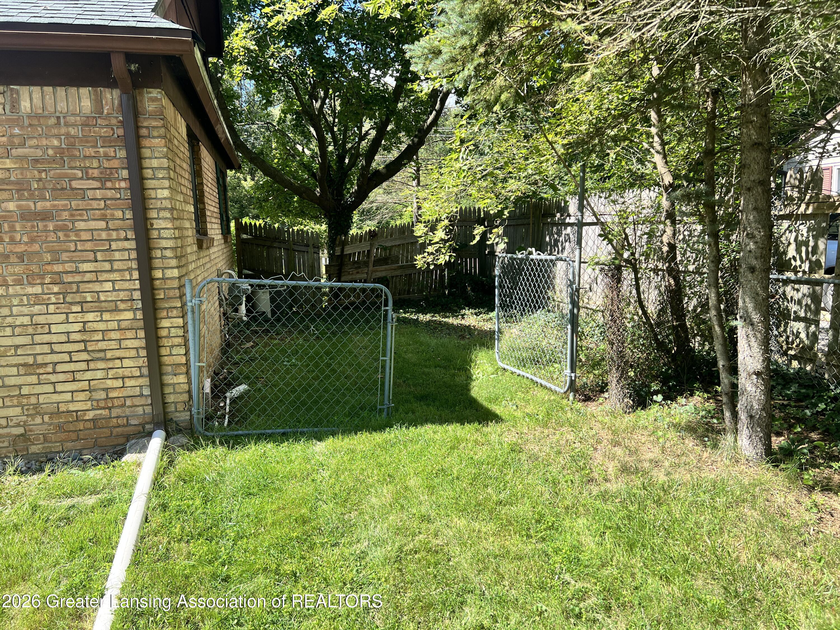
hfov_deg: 67.3
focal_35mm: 26
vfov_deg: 53.1
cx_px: 420
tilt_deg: -9.0
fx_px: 631
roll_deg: +1.4
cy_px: 315
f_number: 1.5
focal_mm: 5.7
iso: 50
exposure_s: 1/1100
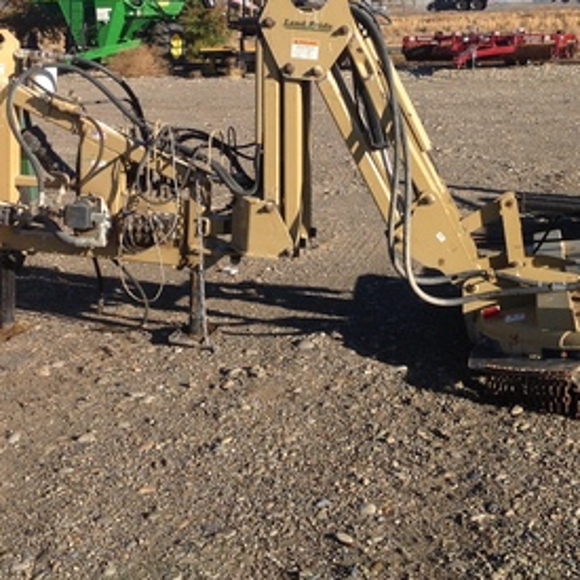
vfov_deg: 27.8
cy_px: 154
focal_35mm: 61
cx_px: 335
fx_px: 1156
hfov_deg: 28.1
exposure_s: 1/1439
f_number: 2.4
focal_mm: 4.28
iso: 50
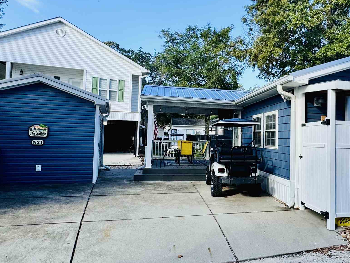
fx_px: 283
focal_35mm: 28
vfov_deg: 49.7
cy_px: 129
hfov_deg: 62.4
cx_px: 222
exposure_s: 1/591
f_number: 2.2
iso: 40
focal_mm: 2.22
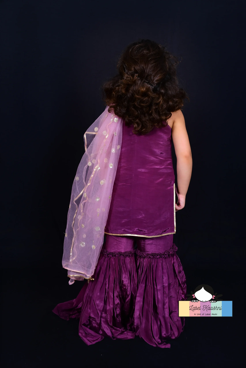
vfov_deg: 38.9
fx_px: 523
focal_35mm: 51
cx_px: 123
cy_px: 184
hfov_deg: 26.5
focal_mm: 34
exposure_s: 1/160
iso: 160
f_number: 9
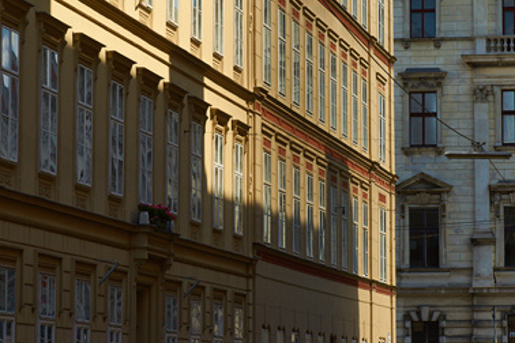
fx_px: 2646
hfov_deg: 11.1
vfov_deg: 7.4
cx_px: 270
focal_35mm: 185
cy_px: 70
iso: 200
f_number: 8
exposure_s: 1/200
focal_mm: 100
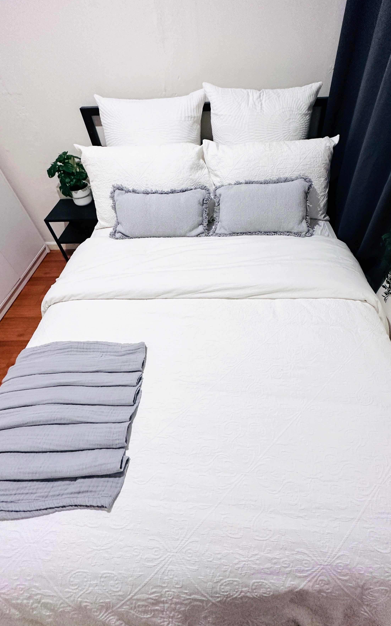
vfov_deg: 94.3
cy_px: 297
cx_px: 229
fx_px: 290
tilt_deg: -47.9
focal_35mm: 17
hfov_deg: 67.5
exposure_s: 1/100
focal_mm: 2.22
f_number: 2.2
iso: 250
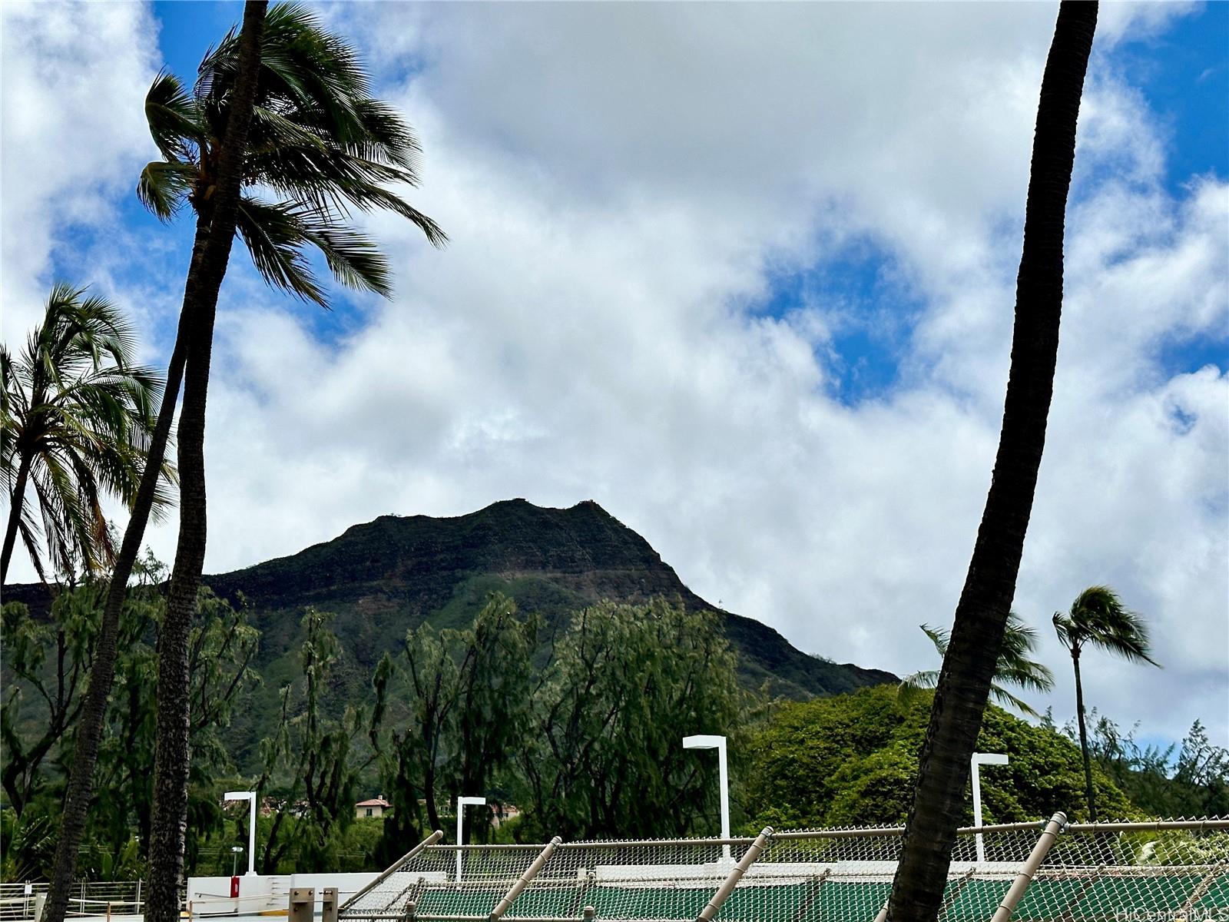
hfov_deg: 39.7
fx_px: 1704
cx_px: 614
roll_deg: -0.3
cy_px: 461
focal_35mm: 48
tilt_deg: +13.0
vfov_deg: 30.3
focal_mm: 6.86
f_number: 1.78
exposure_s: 1/12048
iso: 64
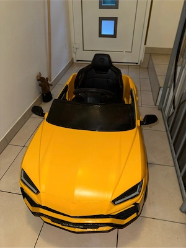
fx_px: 172
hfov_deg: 56.8
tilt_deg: -35.9
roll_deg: +0.9
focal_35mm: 24
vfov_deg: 71.6
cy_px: 124
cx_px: 93
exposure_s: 1/6
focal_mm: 6.76
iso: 100
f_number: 1.78
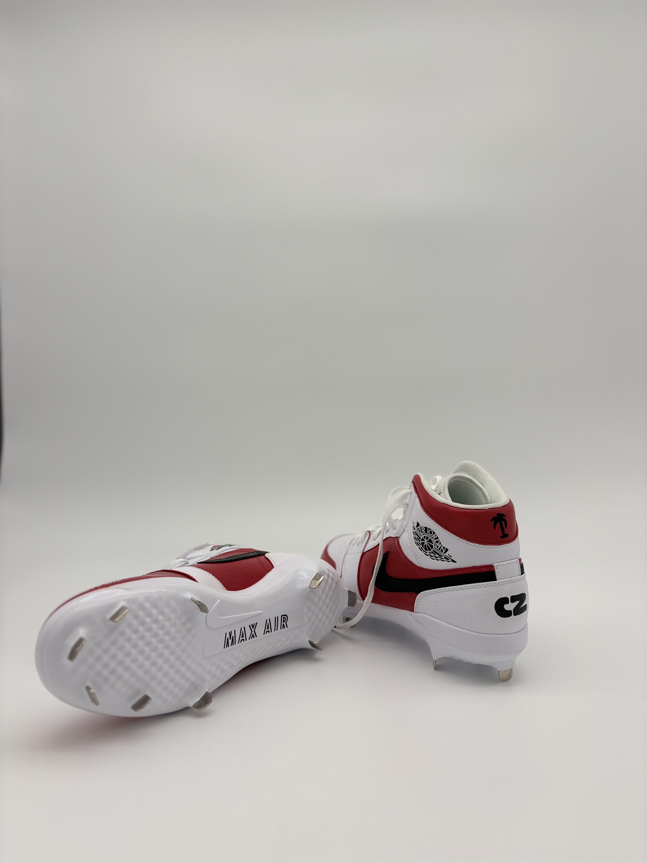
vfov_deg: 67.3
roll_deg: +1.0
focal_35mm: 26
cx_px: 324
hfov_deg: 53.1
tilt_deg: -2.8
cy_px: 432
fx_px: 648
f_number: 1.6
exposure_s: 1/248
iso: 40
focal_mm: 5.96
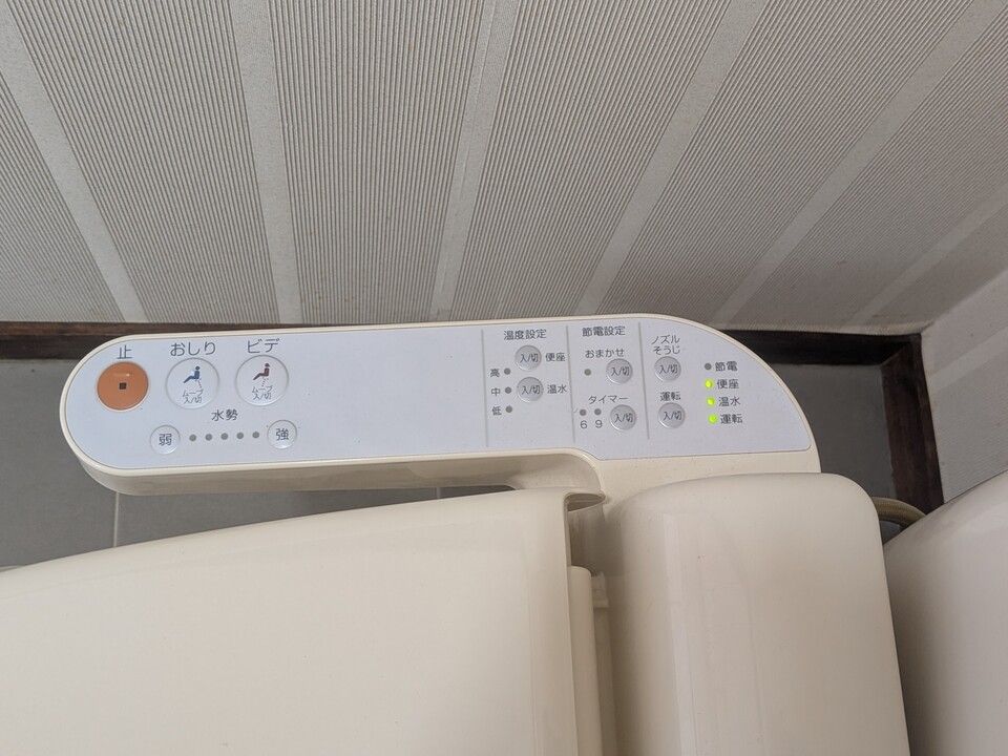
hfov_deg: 71.6
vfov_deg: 56.8
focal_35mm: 24
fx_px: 699
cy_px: 378
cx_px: 504
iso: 78
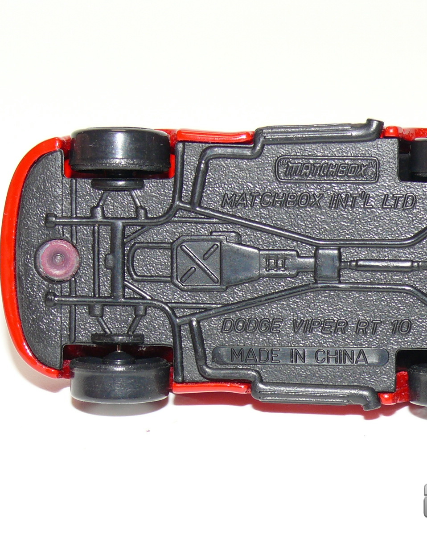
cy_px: 267
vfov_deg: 14.5
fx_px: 2102
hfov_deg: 11.6
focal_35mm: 133
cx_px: 321
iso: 100
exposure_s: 1/30
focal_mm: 13.3
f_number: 4
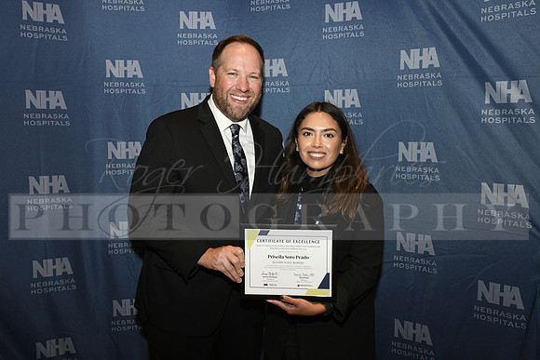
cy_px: 180
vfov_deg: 37.9
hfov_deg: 54.4
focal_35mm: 35
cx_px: 270
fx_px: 525
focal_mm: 35
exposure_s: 1/60
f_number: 11
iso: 6400
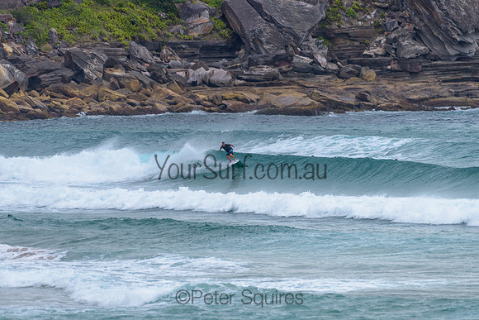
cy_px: 156
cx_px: 233
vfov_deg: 2.2
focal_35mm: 613
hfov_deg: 3.4
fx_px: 8160
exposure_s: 1/2000
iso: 500
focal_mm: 500
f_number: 5.6
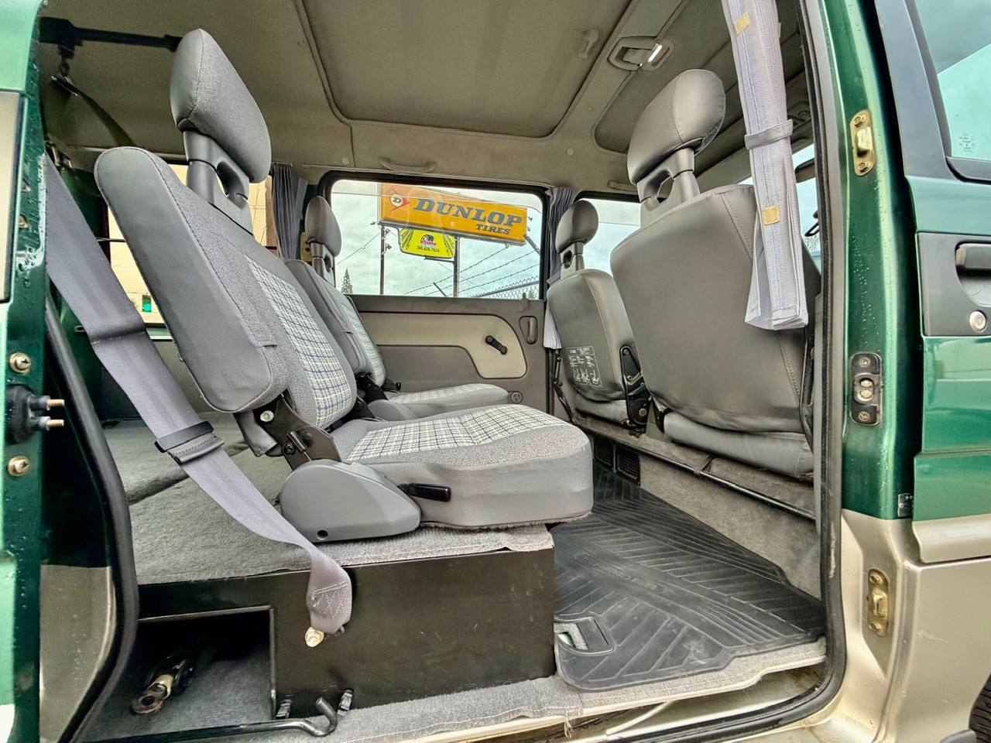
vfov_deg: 85.7
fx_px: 401
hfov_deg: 102.1
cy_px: 372
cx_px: 496
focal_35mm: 14
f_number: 2.2
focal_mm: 2.22
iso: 250
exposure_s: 1/121
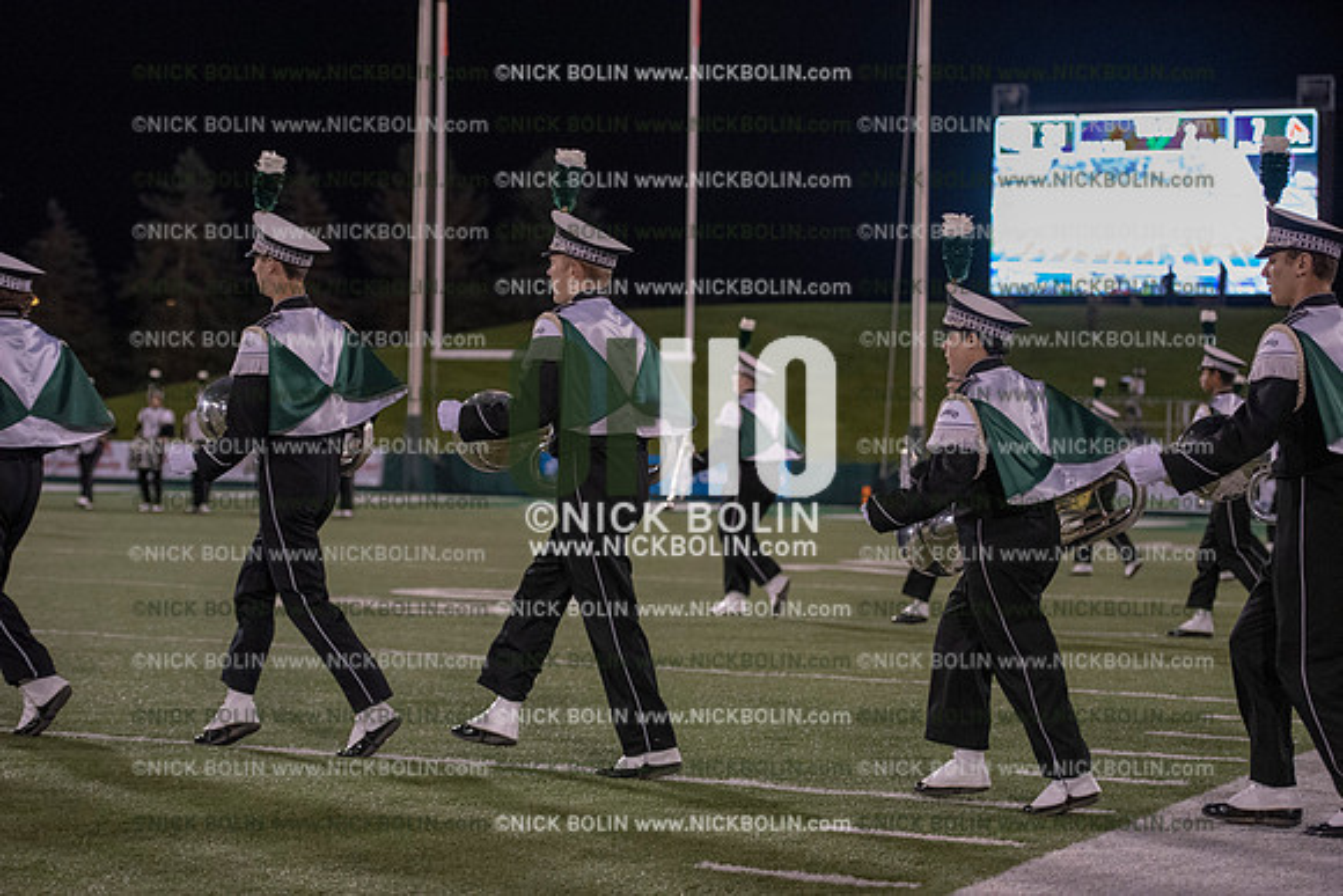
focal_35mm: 80
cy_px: 448
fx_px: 2985
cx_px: 672
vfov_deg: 17.1
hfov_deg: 25.4
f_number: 3.2
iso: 5000
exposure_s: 1/1250
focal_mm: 80
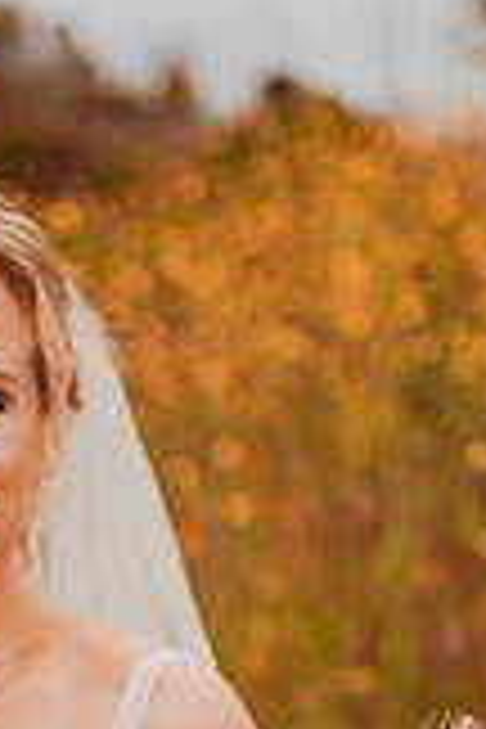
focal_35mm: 97
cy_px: 814
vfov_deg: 20.0
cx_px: -43
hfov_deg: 13.8
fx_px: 1964
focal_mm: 35
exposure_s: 1/4000
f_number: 1.6
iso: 500
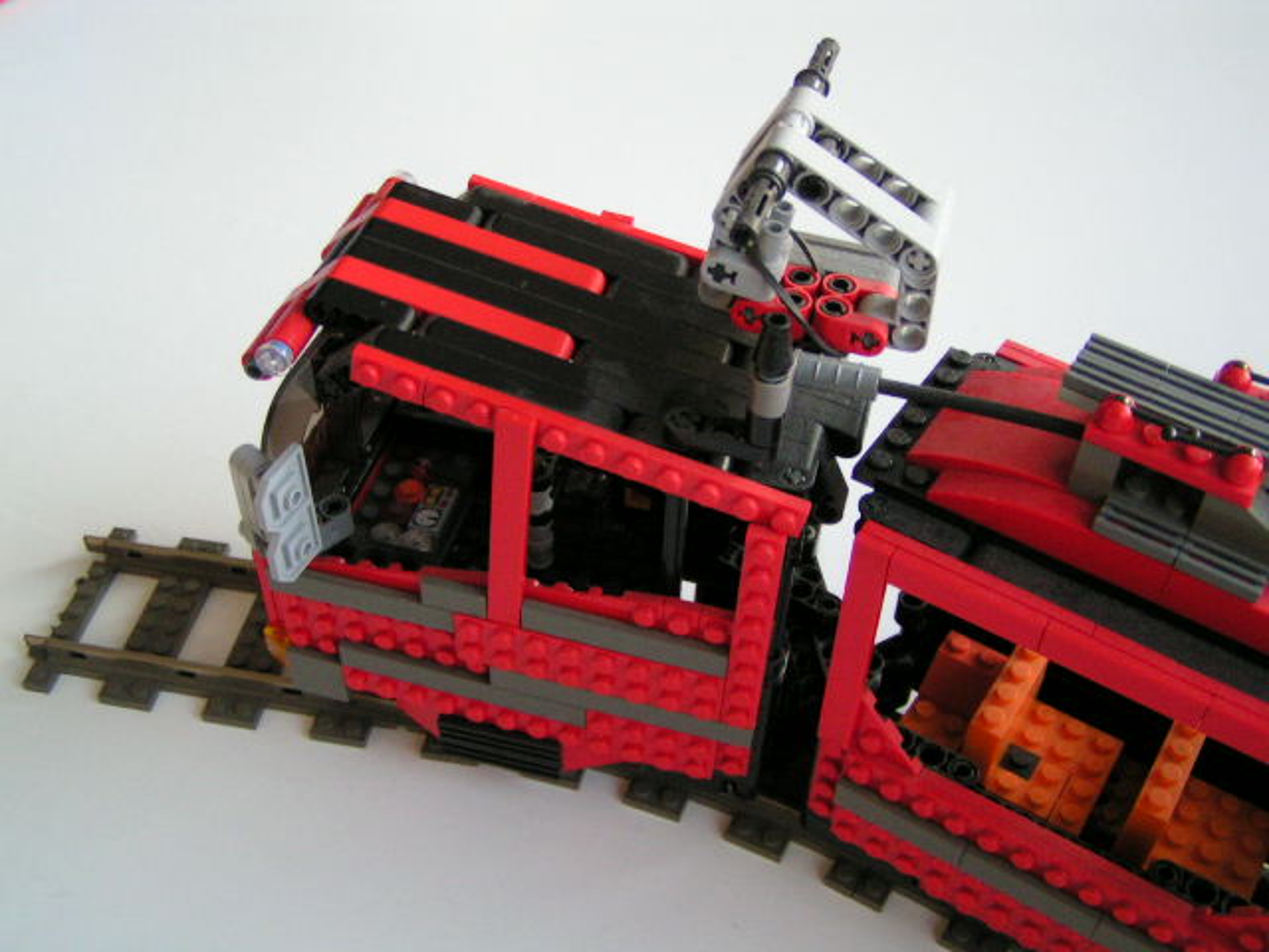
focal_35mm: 38
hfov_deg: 49.0
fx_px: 1393
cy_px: 476
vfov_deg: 37.7
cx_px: 634
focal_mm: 5.8
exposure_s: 1/10
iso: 200
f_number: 2.8
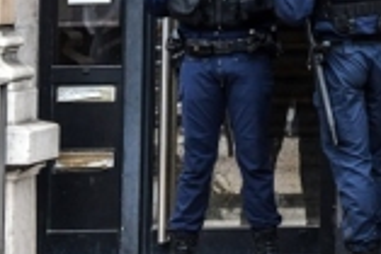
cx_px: 688
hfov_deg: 9.7
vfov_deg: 6.7
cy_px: -191
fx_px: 2140
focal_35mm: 202
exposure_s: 1/125
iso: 1000
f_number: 4.5
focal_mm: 45
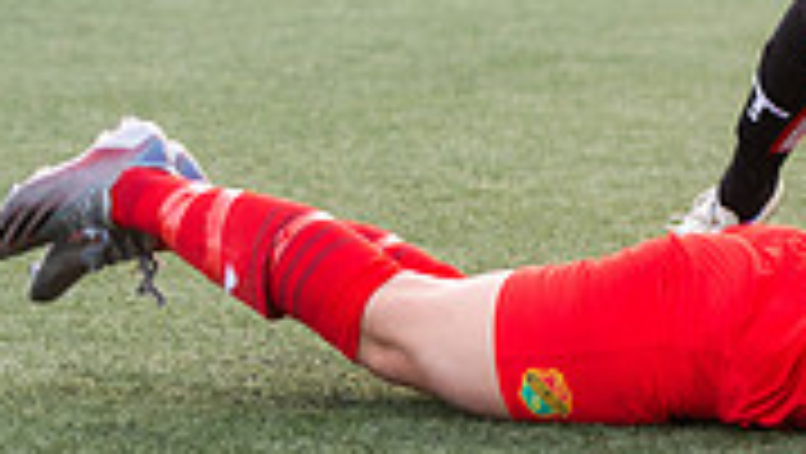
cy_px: -4
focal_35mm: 330
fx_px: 7058
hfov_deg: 6.5
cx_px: 883
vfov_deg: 3.7
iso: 1800
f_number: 3.2
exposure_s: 1/640
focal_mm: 95
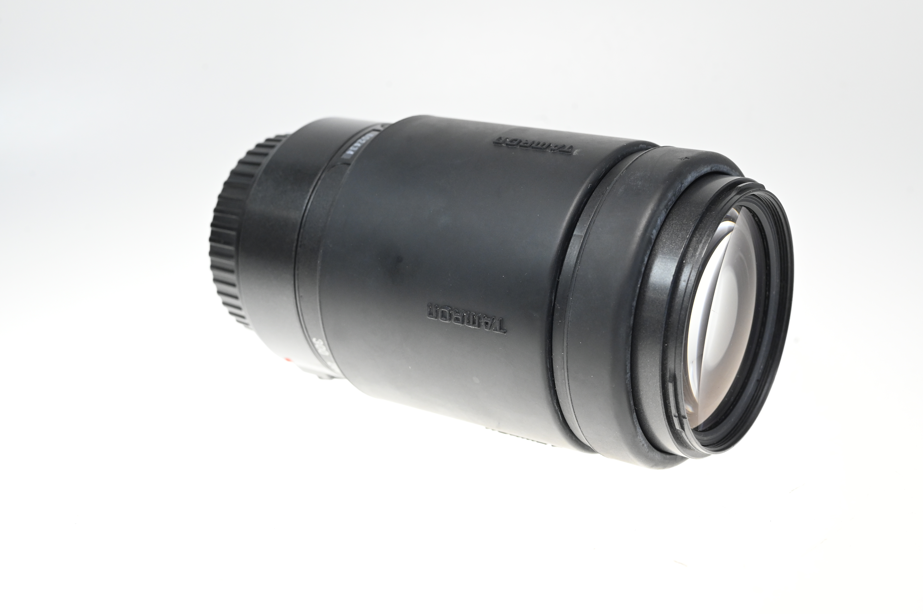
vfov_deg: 27.0
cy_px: 307
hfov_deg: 39.6
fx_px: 1281
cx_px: 462
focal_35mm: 50
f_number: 11
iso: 3200
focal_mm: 50
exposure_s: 1/160
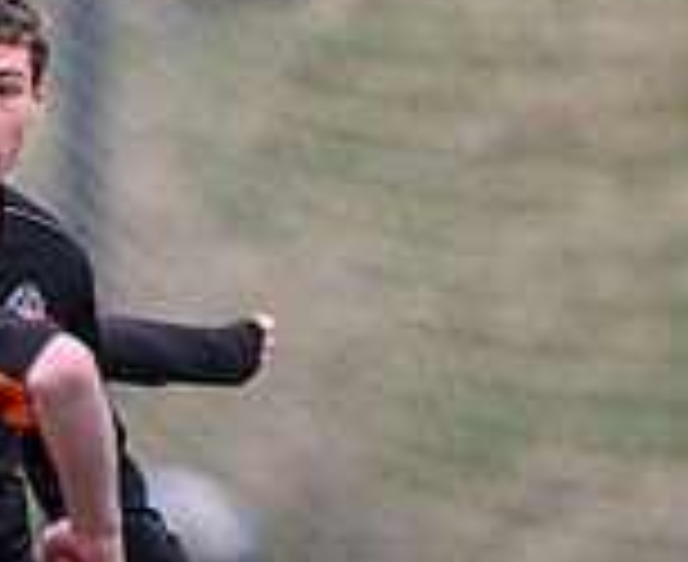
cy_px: 498
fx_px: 43405
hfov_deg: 0.9
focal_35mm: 2114
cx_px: 130
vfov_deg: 0.7
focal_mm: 400
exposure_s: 1/1600
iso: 1000
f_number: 3.5
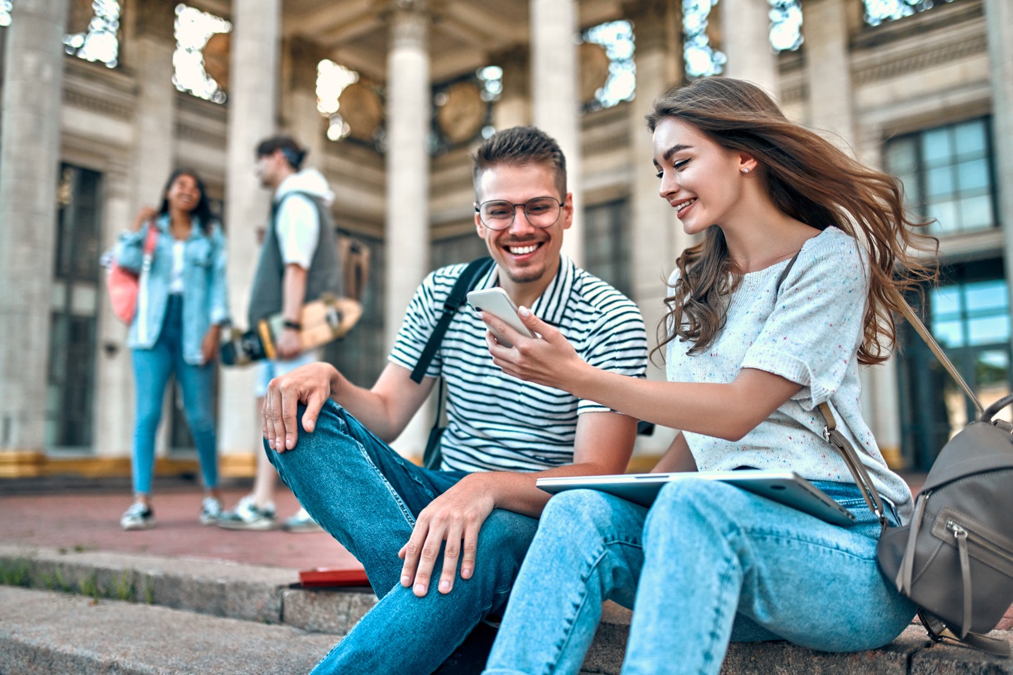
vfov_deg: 37.9
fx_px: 985
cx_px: 506
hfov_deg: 54.4
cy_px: 338
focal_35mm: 35
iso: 500
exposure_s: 1/5000
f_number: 1.6
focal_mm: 35
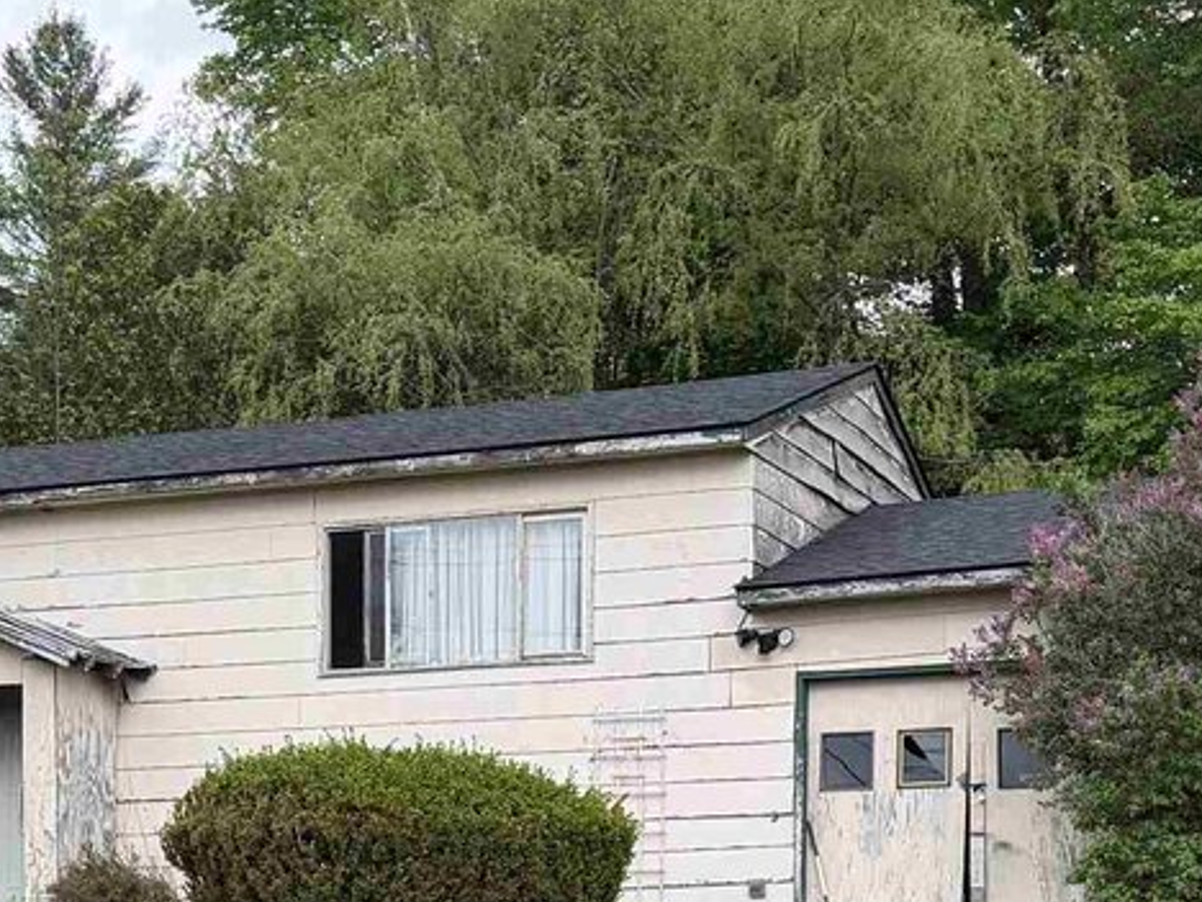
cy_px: 905
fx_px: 2847
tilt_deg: +4.9
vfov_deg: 17.6
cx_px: 347
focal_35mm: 82
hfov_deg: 23.7
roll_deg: +1.3
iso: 100
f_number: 1.78
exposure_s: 1/484
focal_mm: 6.76
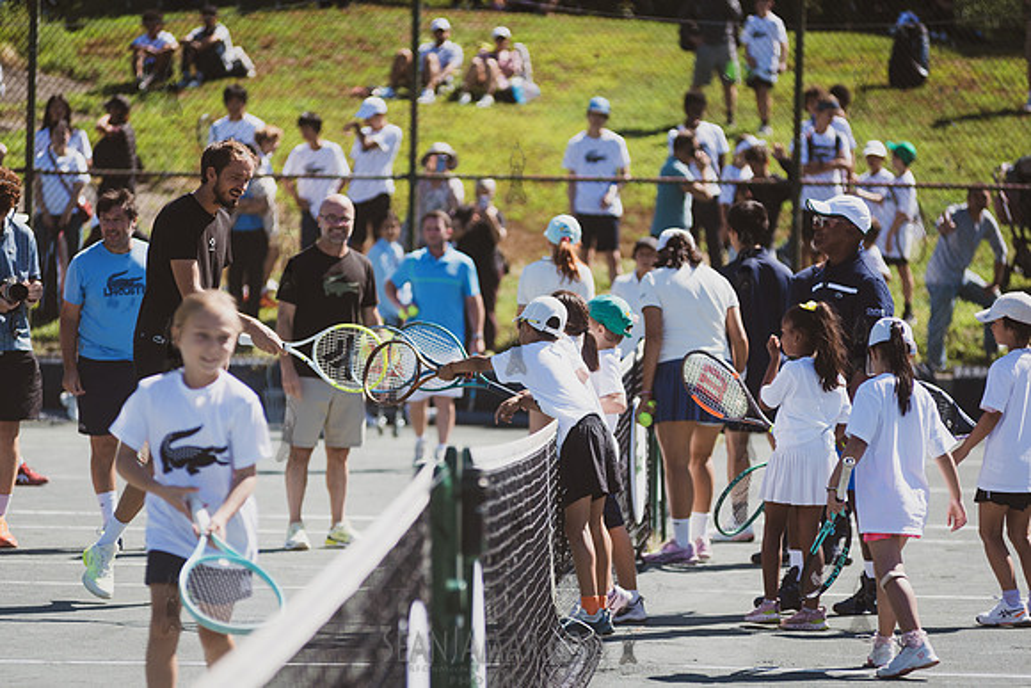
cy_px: 344
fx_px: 5299
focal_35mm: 185
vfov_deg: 7.4
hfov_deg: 11.1
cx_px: 516
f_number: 4
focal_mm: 185
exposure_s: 1/1600
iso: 200
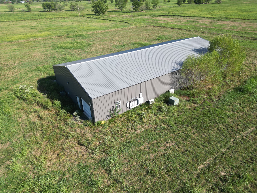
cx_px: 128
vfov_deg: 56.8
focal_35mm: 24
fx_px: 178
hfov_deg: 71.6
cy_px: 96
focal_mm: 6.72
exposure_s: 1/1600
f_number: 1.7
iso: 100
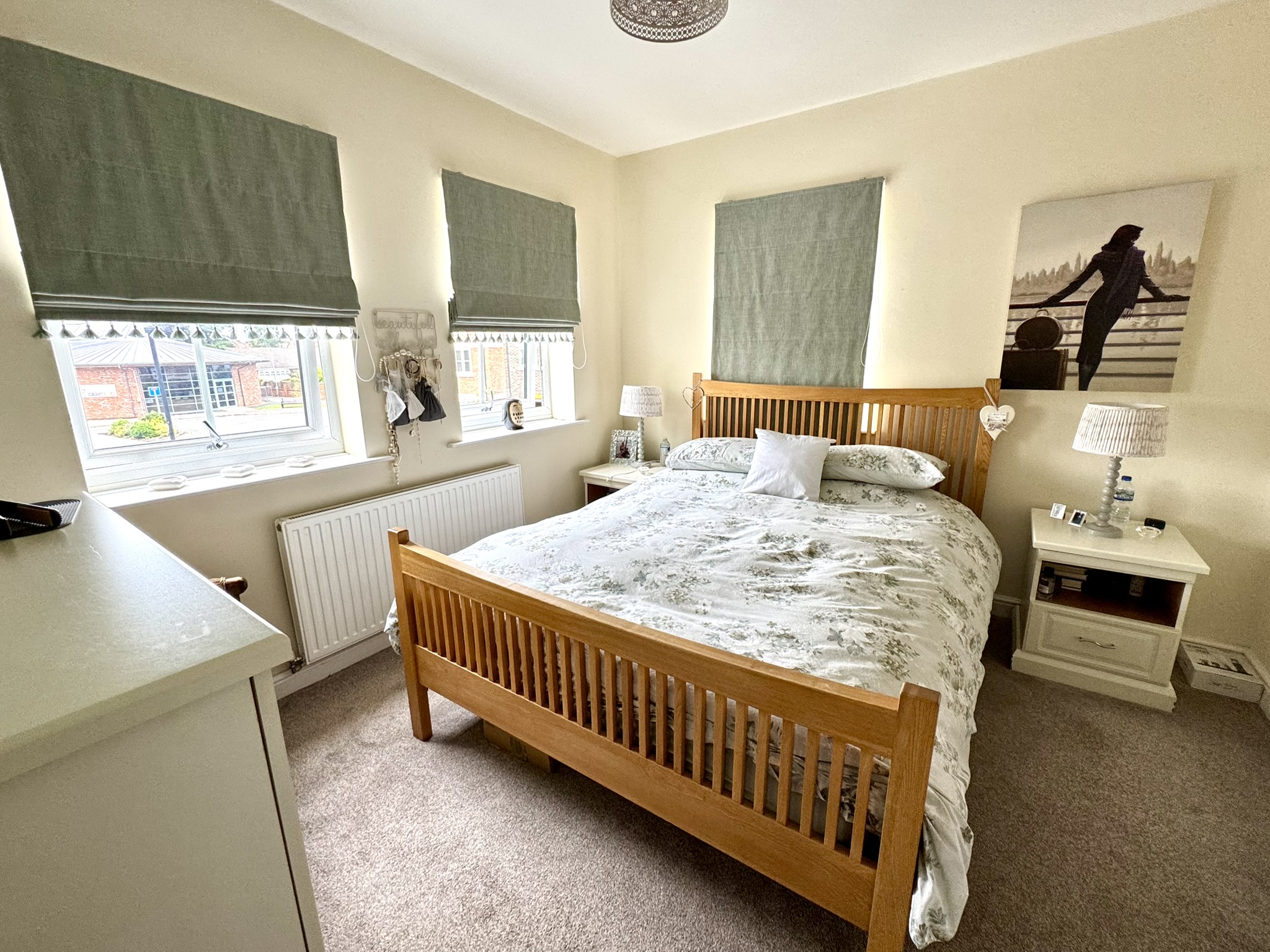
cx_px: 635
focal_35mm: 14
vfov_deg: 85.7
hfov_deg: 102.1
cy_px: 476
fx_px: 514
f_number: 2.2
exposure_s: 1/99
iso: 125
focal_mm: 2.22
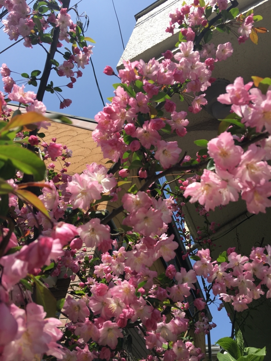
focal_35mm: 29
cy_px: 180
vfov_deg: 61.7
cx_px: 136
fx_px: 303
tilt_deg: +52.5
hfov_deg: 48.2
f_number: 2.2
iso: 25
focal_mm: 4.15
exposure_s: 1/1115
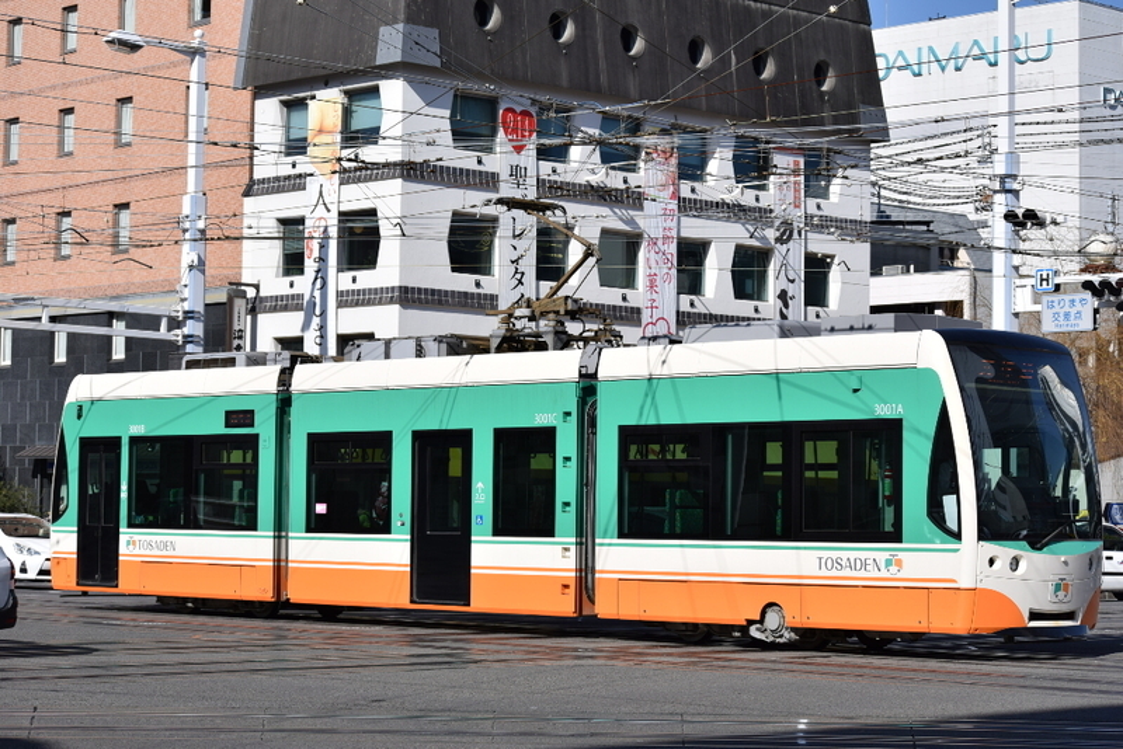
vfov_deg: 16.6
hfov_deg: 24.6
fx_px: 2574
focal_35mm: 82
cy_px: 374
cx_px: 562
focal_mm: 55
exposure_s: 1/800
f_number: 5.6
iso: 100
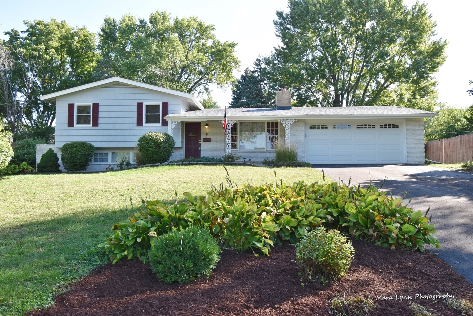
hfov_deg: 61.9
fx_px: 394
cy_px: 158
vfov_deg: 43.6
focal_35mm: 30
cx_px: 236
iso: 400
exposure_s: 1/250
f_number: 8
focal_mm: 20
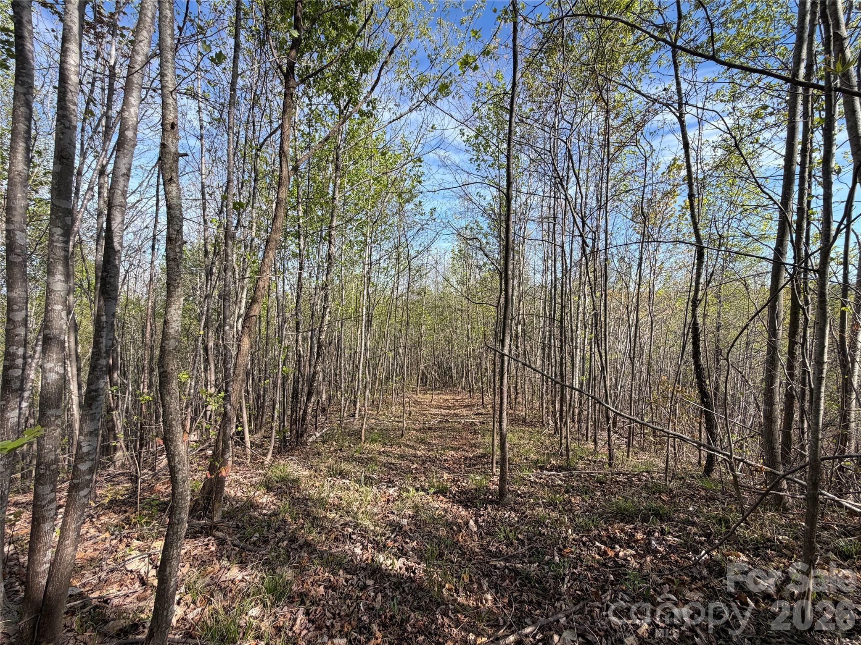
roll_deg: -1.0
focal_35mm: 14
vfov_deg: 85.7
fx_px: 348
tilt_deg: -3.1
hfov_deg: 102.1
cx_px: 430
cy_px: 322
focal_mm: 2.22
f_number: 2.2
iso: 64
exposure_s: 1/448
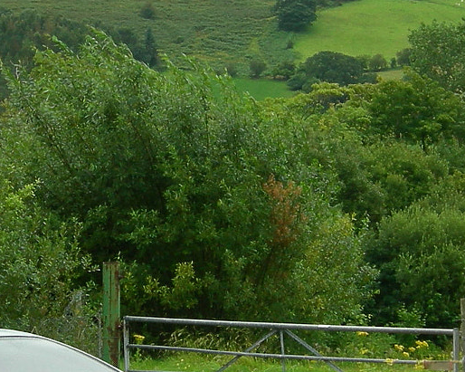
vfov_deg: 10.1
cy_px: 107
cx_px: 264
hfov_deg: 12.7
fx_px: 2091
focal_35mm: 152
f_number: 4.9
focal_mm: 10.4
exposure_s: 1/121
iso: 64
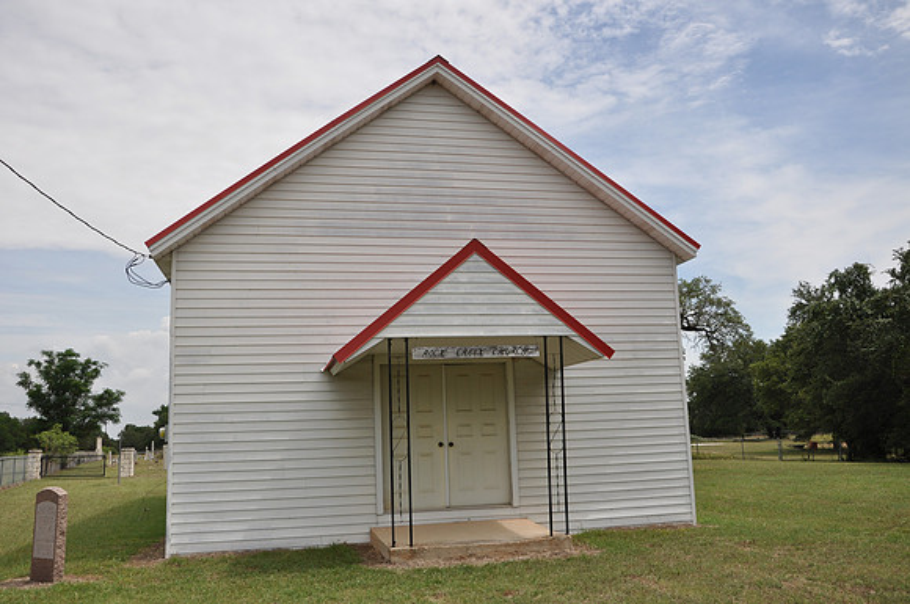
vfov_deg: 41.6
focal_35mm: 32
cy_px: 302
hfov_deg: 59.6
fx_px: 795
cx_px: 455
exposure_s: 1/250
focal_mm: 21
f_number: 8
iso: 200
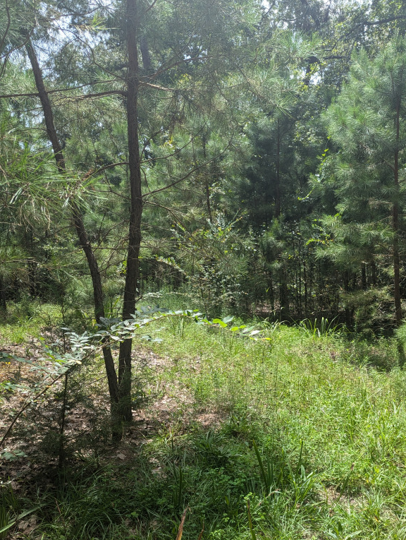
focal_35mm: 32
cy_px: 347
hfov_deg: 43.8
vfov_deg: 55.9
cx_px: 262
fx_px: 499
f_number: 1.85
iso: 42
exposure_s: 1/439
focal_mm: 6.81
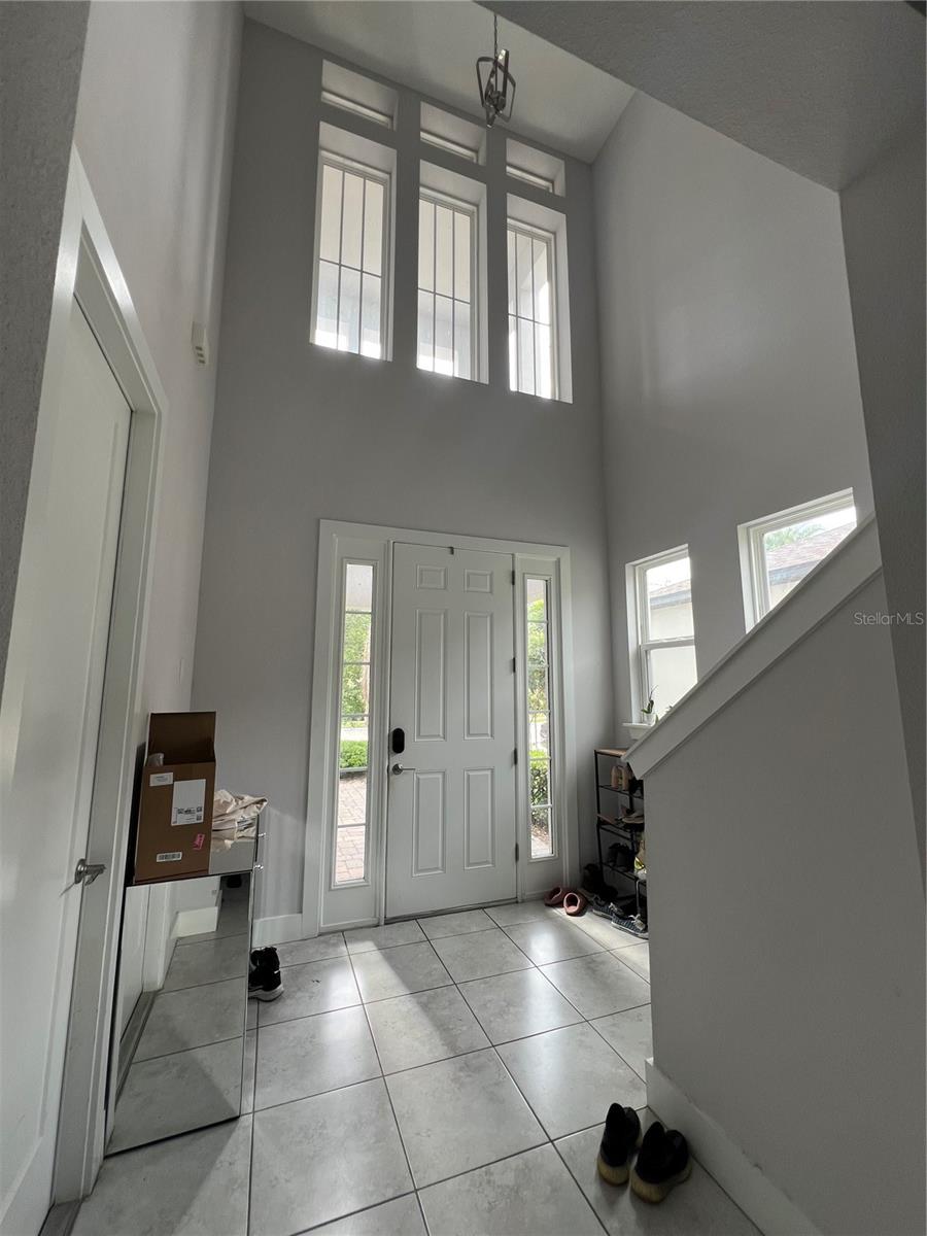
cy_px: 618
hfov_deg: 89.9
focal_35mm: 13
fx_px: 464
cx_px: 464
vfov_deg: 106.2
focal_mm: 1.57
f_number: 1.8
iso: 40
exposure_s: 1/99
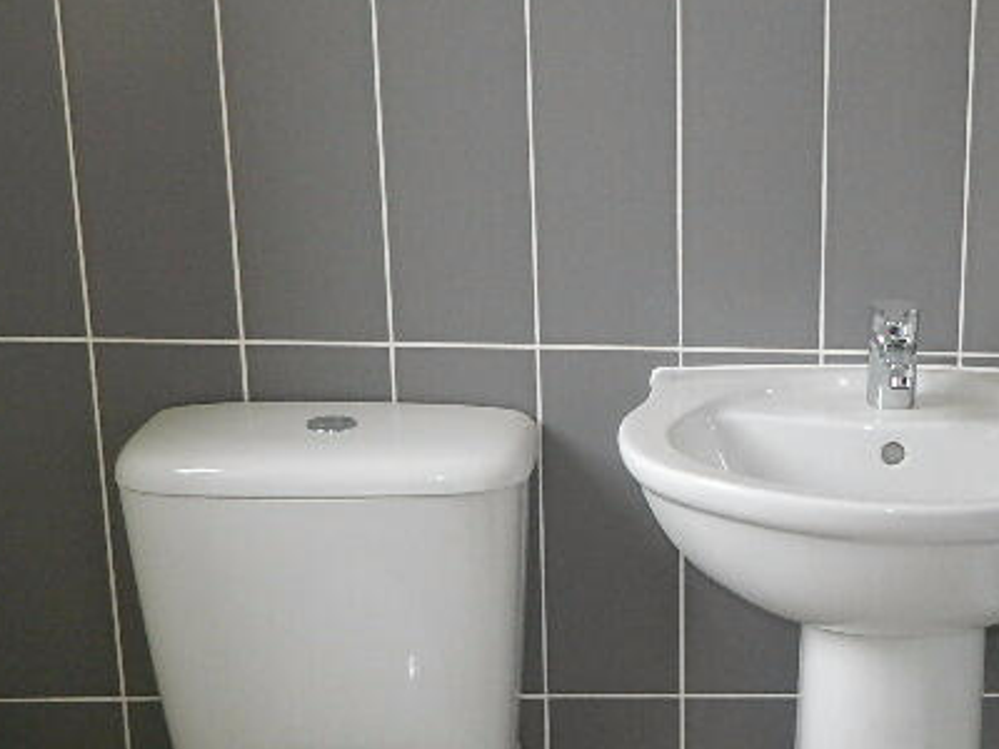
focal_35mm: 64
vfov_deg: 22.8
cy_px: 489
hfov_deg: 28.5
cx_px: 984
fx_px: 1847
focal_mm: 4.5
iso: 200
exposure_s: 1/30
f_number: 3.1
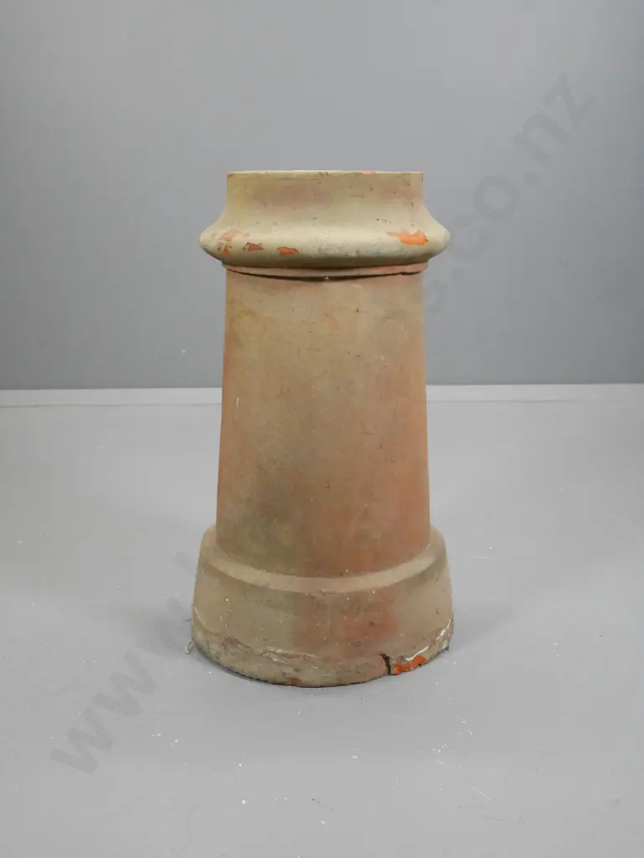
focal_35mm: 38
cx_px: 322
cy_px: 429
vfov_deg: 49.0
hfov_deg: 37.8
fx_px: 942
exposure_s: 1/160
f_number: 5
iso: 3200
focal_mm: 19
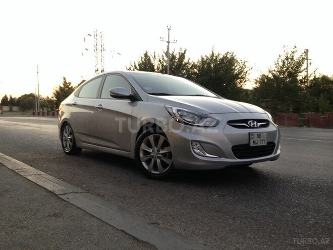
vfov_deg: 42.9
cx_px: 166
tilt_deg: -2.3
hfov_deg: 55.4
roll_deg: +0.0
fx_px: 317
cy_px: 125
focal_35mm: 33
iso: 125
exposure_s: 1/20
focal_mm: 4.12
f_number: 2.4
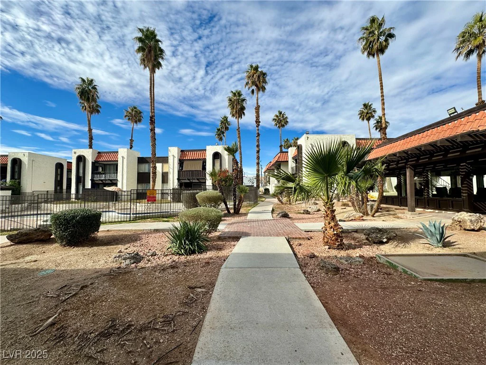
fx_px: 197
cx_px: 243
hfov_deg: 102.1
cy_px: 182
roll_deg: -0.5
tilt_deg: +3.1
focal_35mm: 14
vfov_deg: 85.7
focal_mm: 2.22
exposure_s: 1/2083
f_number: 2.2
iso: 50
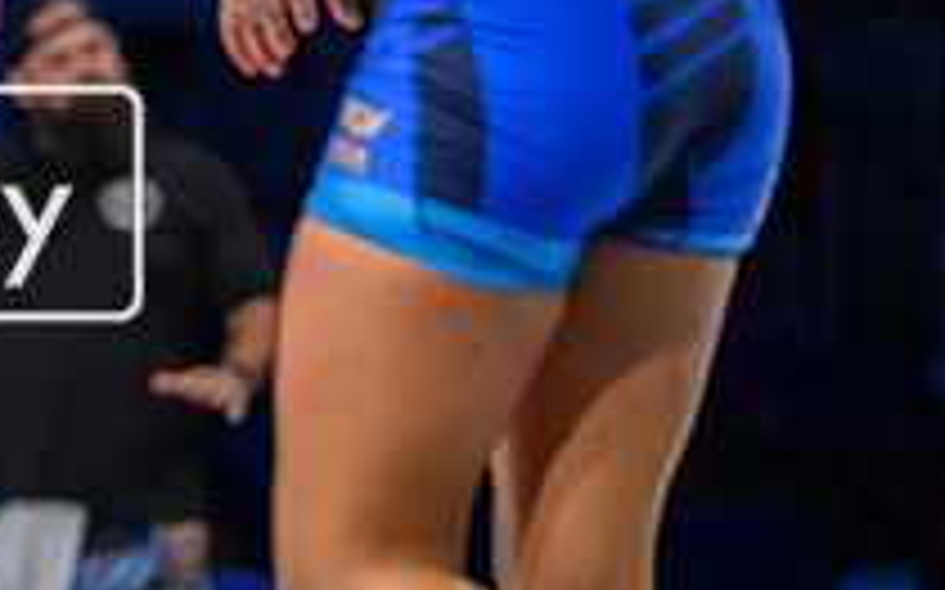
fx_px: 9601
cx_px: -310
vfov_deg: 3.5
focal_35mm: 373
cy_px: 205
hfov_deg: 5.6
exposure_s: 1/800
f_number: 2.8
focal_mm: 130
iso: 3200
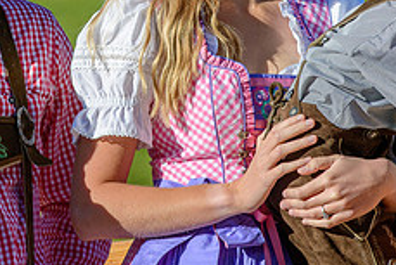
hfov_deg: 5.0
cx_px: 112
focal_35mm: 411
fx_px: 4524
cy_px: 37
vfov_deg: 3.3
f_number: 5
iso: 250
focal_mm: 135
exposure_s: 1/4000
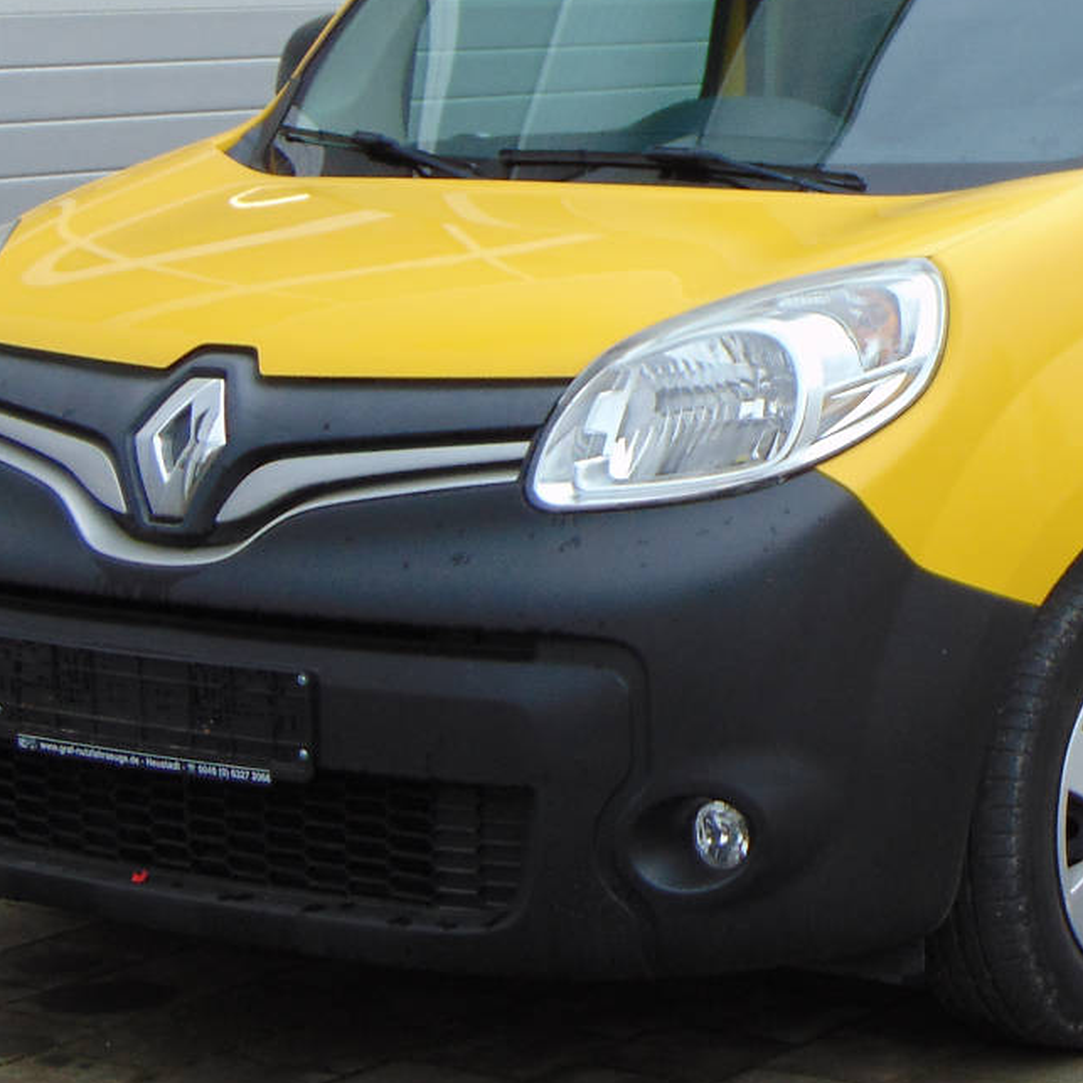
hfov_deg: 15.6
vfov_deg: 15.8
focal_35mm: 110
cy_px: 392
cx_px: 979
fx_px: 3894
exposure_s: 1/80
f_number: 3.5
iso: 80
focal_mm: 9
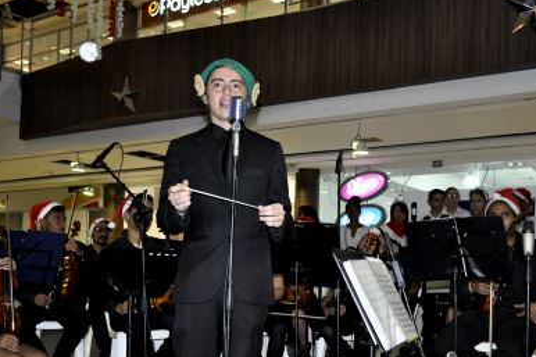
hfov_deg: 46.2
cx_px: 318
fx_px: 625
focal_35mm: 42
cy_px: 249
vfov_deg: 31.5
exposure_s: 1/60
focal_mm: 18
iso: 800
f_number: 3.5
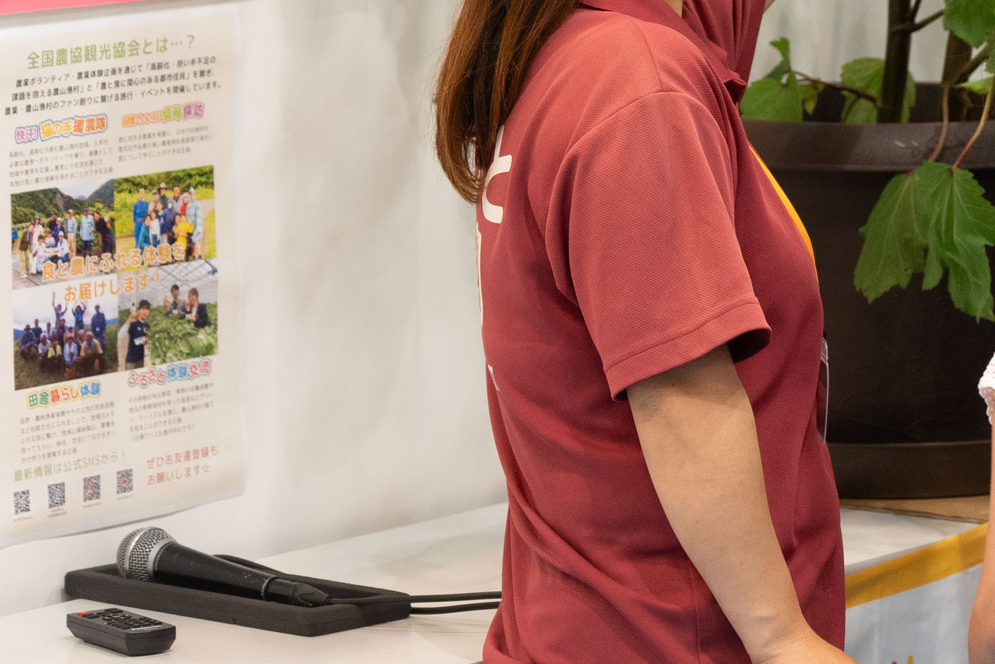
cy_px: -25
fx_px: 5362
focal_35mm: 194
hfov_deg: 10.5
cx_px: 1021
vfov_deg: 7.0
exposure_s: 1/125
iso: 1250
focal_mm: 57
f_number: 3.2
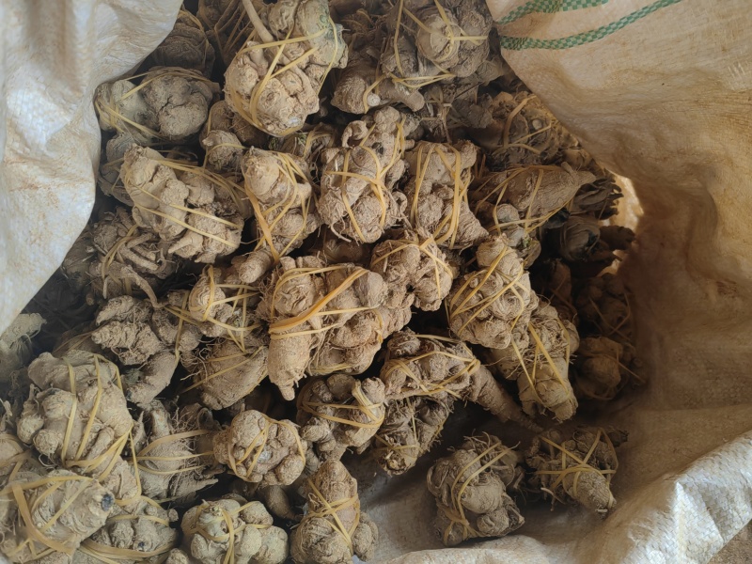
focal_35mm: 27
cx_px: 376
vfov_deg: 51.4
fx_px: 587
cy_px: 282
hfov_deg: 65.3
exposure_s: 1/100
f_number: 1.8
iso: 640
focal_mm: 5.54
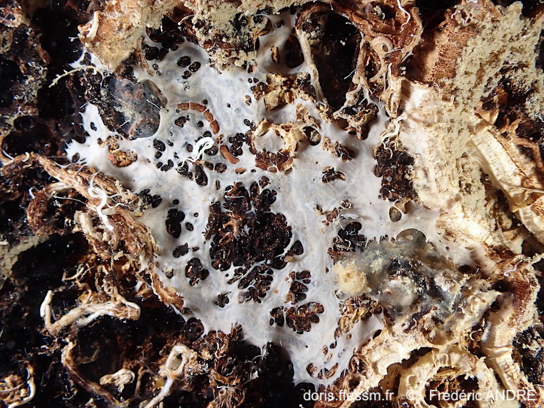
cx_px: 272
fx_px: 503
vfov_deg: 44.2
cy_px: 204
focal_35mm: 32
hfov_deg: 56.8
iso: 100
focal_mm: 5.79
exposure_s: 1/640
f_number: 3.2
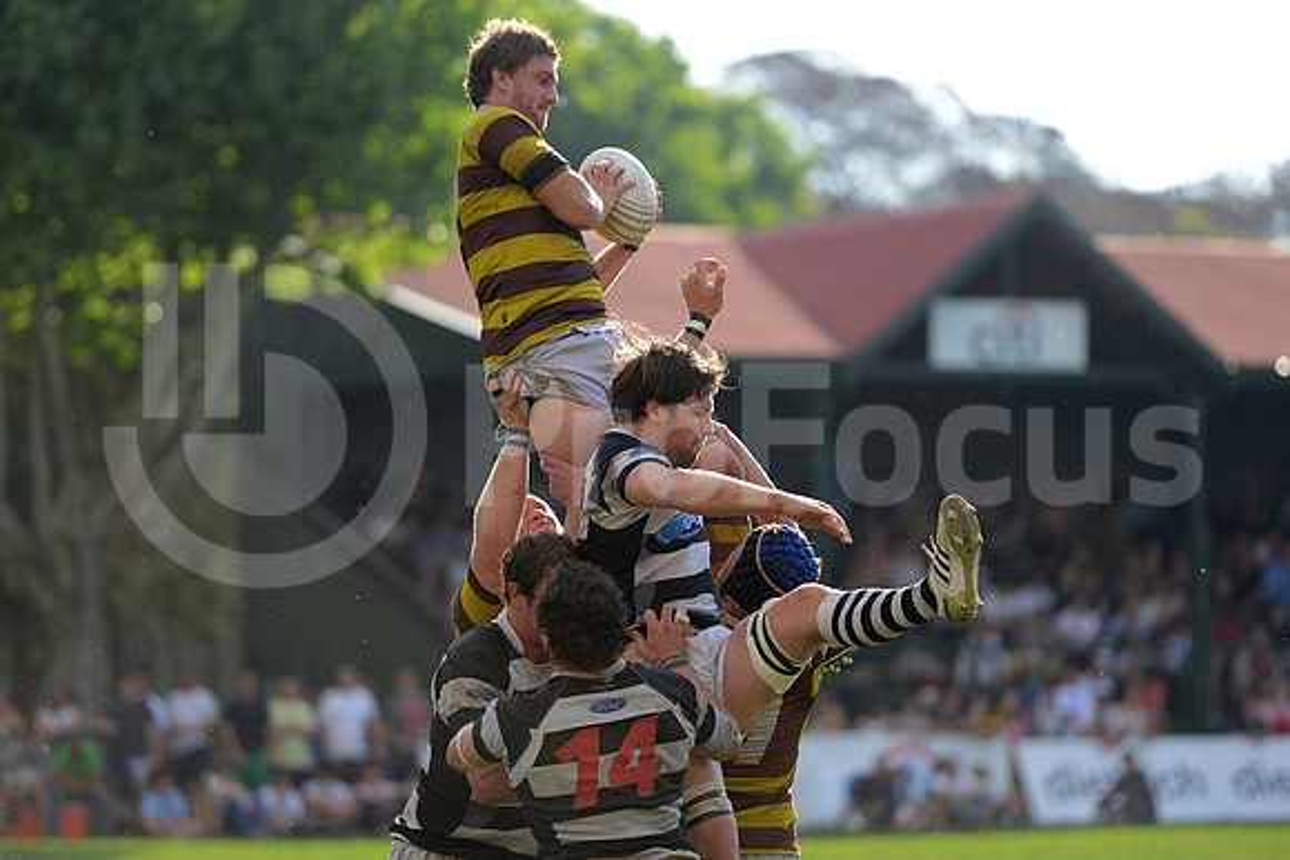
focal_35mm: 195
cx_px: 645
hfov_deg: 10.5
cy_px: 430
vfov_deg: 7.0
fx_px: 6989
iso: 320
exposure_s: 1/1000
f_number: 2.8
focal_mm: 195
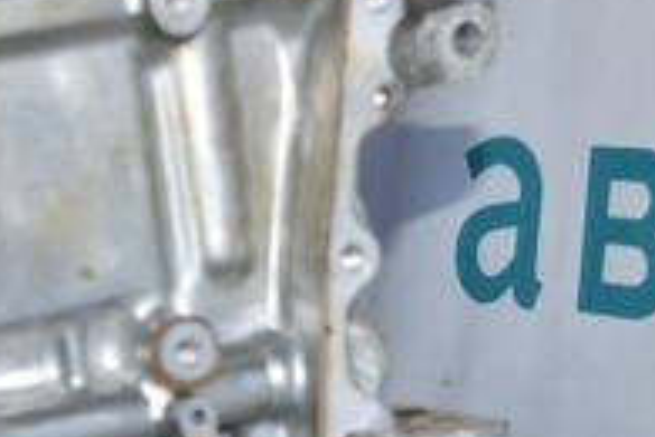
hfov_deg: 17.1
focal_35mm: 118
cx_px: 87
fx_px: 2147
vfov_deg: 11.2
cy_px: 610
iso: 560
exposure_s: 1/60
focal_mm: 24
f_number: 4
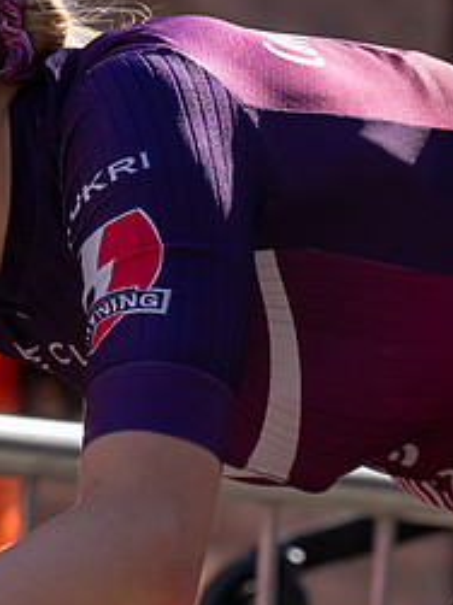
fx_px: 10810
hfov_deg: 2.4
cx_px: -222
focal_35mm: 619
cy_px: 390
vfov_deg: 3.2
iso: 100
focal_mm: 129
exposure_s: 1/1000
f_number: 3.5
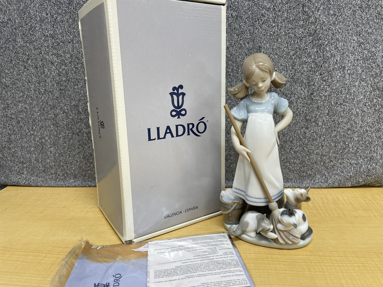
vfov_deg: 53.1
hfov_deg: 67.3
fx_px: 288
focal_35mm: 26
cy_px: 144
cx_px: 192
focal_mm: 4.2
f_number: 1.6
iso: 100
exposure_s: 1/120
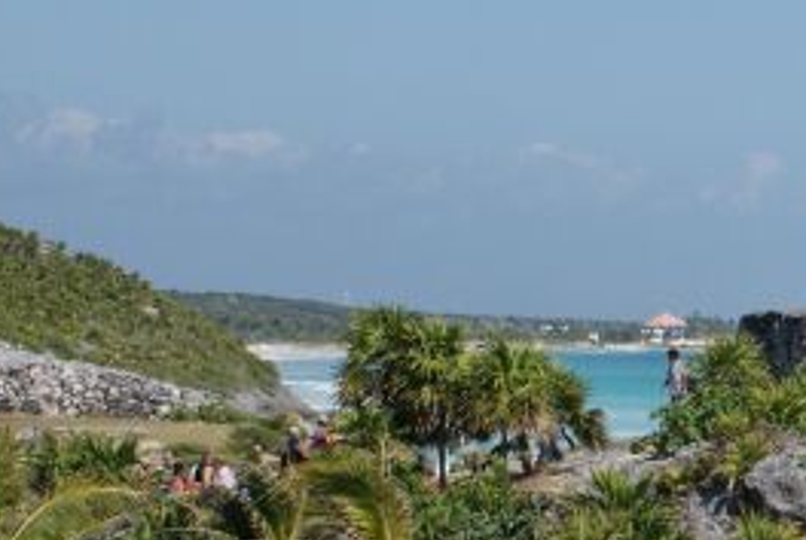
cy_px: 593
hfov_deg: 8.9
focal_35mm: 227
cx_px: 1081
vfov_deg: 6.1
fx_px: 5091
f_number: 13
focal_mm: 50
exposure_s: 1/160
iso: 100
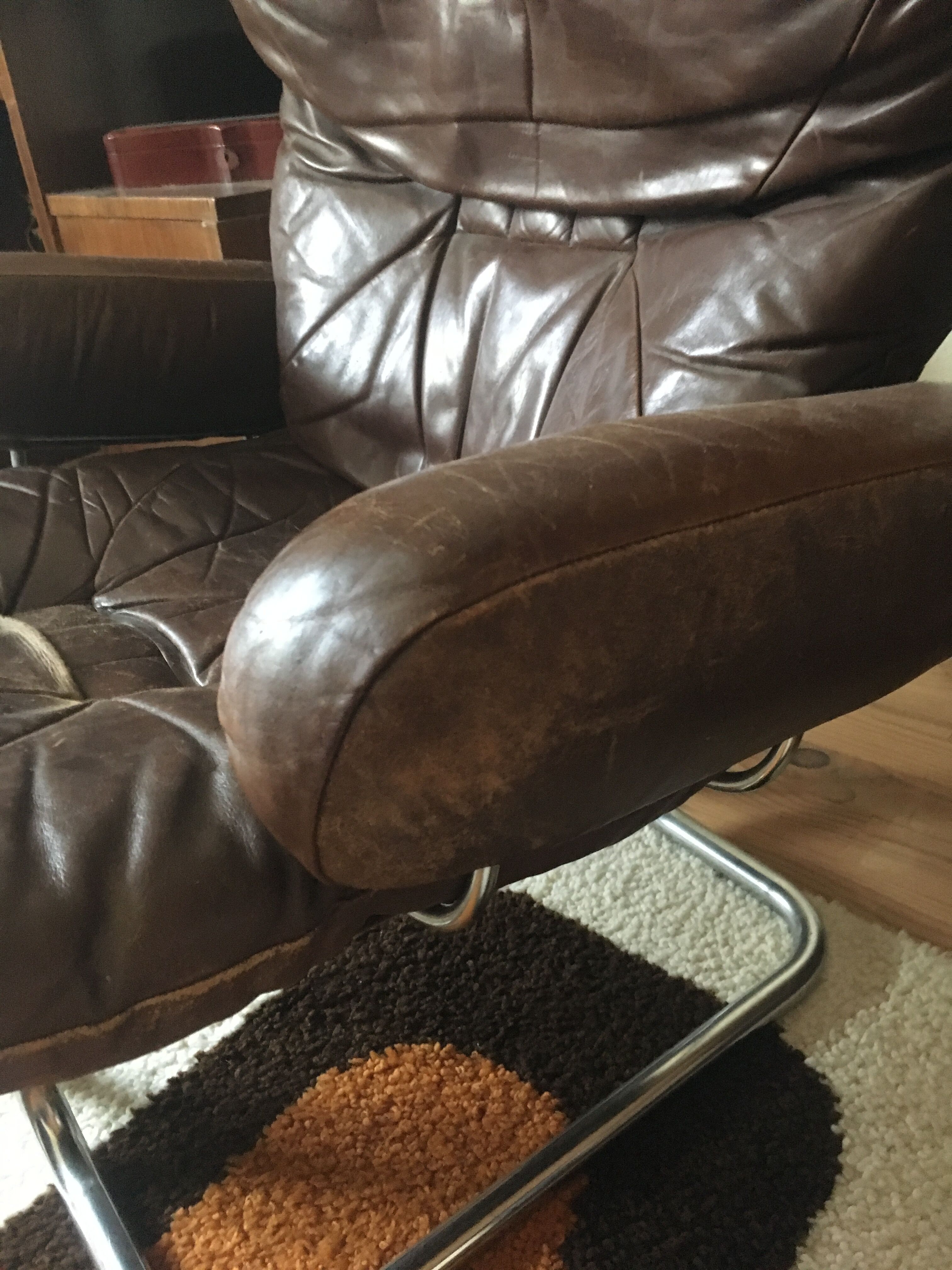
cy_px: 635
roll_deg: +5.2
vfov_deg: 61.7
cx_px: 476
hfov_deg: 48.2
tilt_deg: -30.7
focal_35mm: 29
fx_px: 1063
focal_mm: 4.15
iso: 320
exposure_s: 1/17
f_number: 2.2
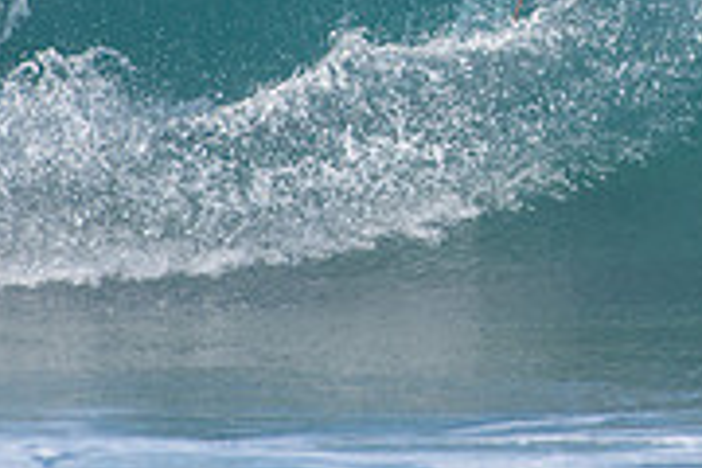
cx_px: 612
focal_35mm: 1614
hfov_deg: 1.3
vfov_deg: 0.9
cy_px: -138
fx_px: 31471
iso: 280
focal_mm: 500
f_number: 5.6
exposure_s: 1/2000
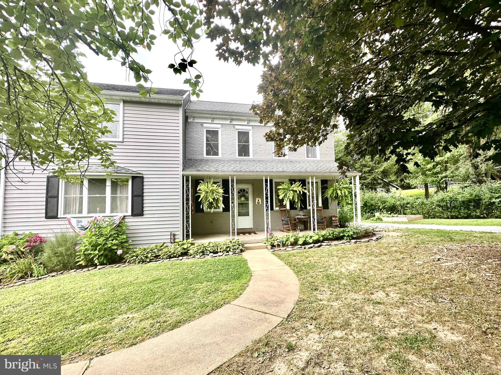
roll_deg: -1.4
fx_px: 203
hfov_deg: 102.1
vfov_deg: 85.7
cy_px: 188
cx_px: 250
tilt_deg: +4.1
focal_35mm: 14
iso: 64
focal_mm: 2.22
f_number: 2.2
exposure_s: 1/99
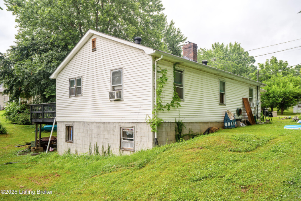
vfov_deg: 45.0
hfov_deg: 63.7
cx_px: 150
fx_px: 242
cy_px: 100
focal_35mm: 29
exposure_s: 1/80
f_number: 4
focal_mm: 29
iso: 125
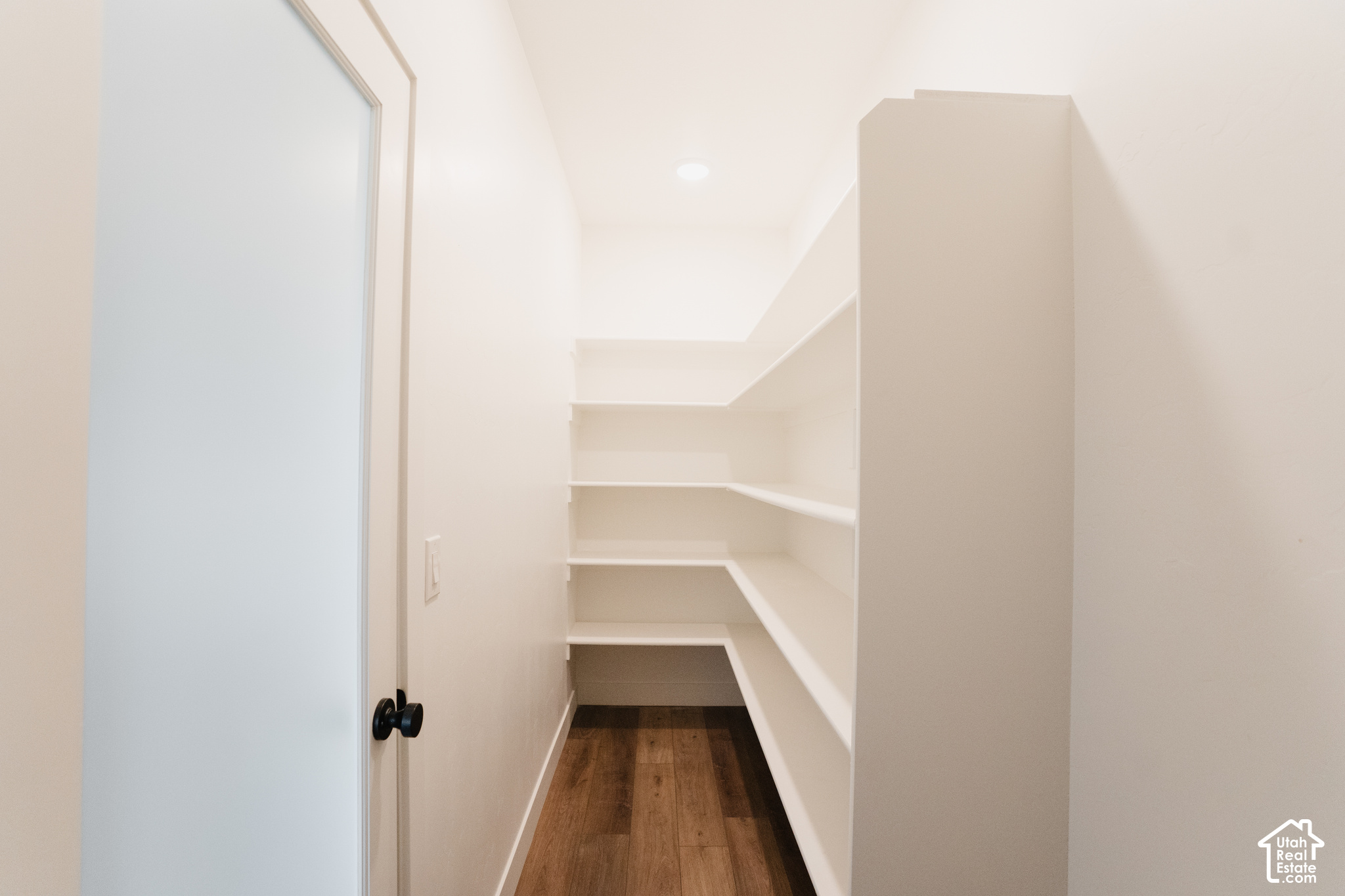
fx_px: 603
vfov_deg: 73.3
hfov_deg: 96.3
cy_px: 448
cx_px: 672
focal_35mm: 16
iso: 3200
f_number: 3.5
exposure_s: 1/320
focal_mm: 16
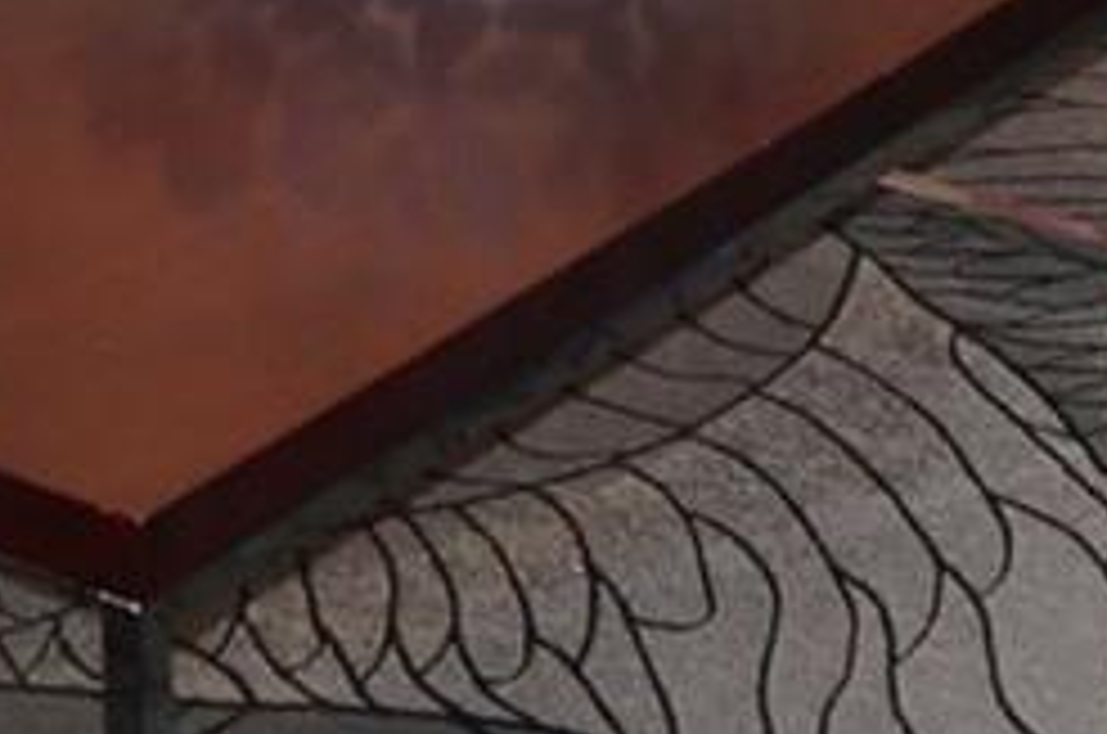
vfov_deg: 7.6
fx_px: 4788
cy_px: -1468
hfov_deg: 13.1
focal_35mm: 156
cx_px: 878
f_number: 4
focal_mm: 16
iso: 400
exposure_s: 1/60
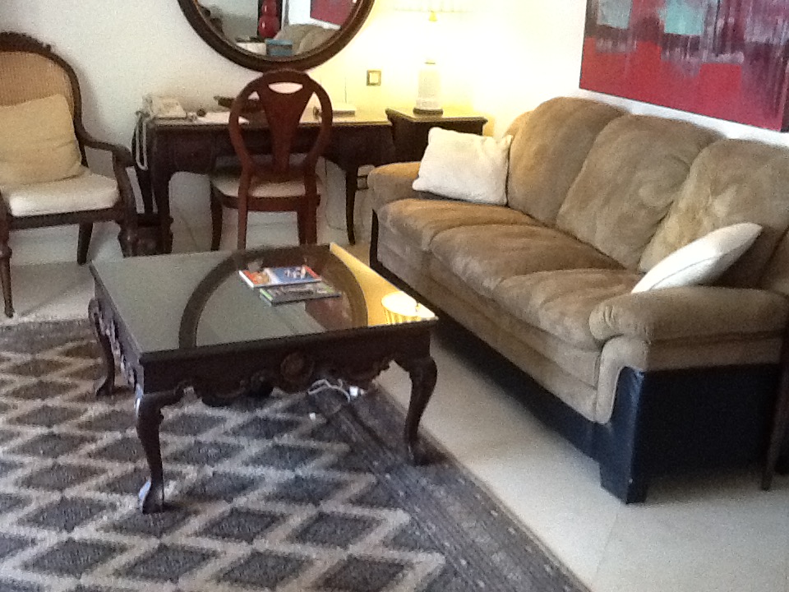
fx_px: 1003
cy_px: 296
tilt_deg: -16.2
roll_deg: -1.5
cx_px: 394
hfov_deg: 42.9
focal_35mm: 44
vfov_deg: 32.9
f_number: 2.4
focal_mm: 2.03
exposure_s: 1/24
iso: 320
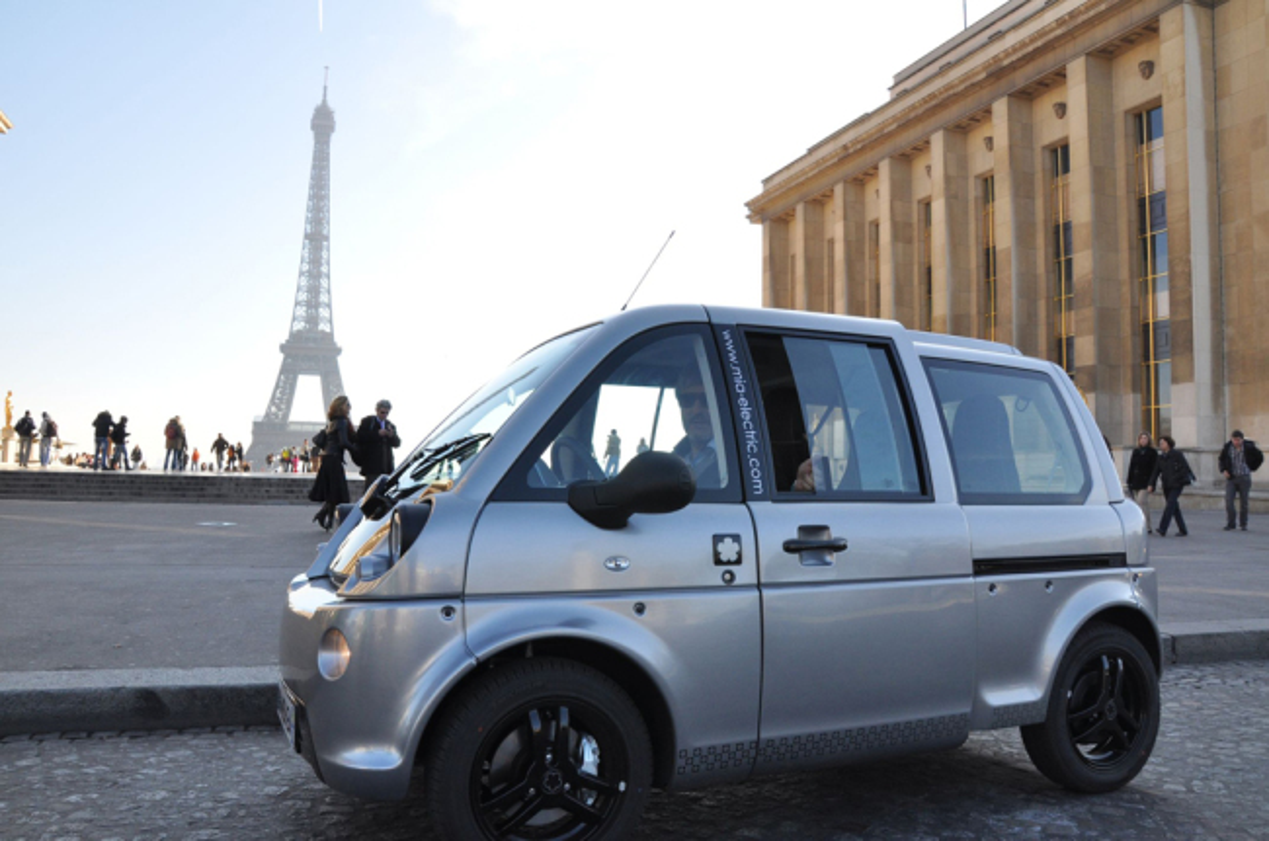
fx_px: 950
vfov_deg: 47.8
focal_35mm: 27
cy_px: 420
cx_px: 634
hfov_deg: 67.5
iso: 400
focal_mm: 18
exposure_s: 1/320
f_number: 9
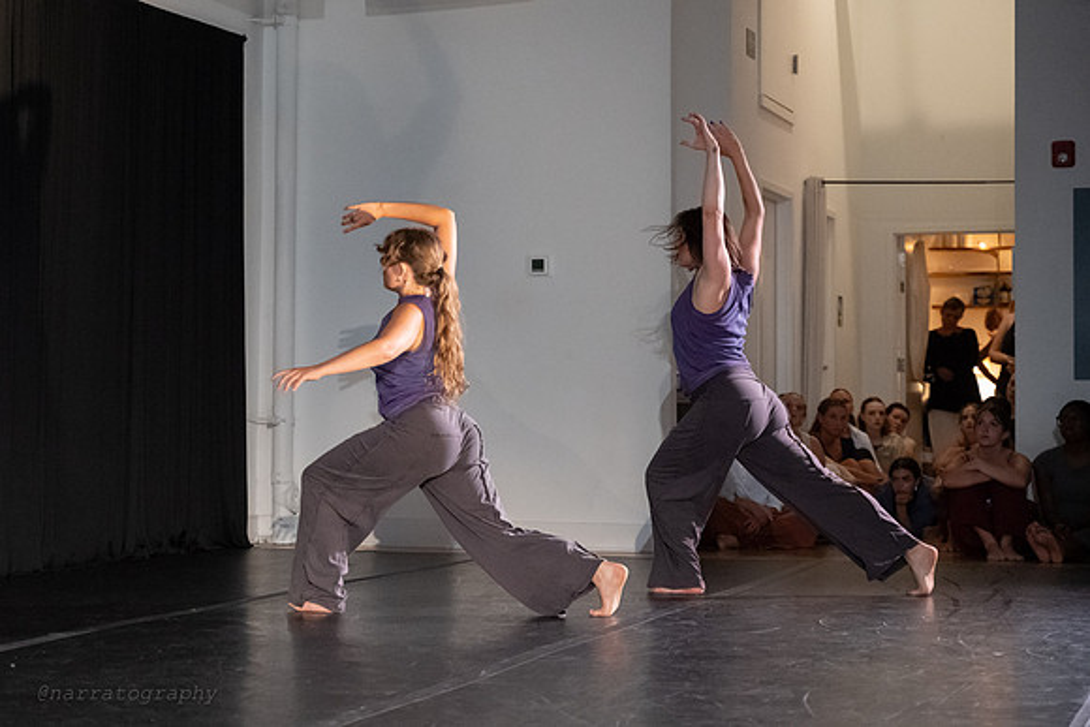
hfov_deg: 26.9
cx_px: 456
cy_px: 329
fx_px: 2279
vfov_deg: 18.1
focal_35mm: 75
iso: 6400
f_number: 3.5
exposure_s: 1/320
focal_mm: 64
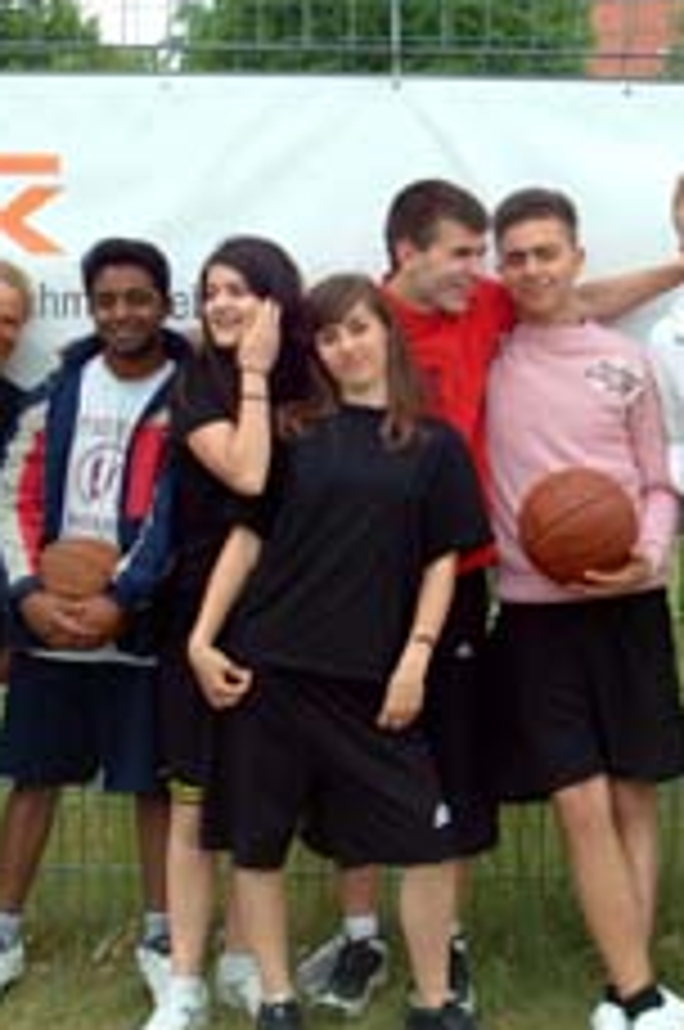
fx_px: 1772
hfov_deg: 21.8
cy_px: 531
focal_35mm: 62
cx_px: 374
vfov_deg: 32.4
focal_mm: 21
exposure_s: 1/250
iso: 400
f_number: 8
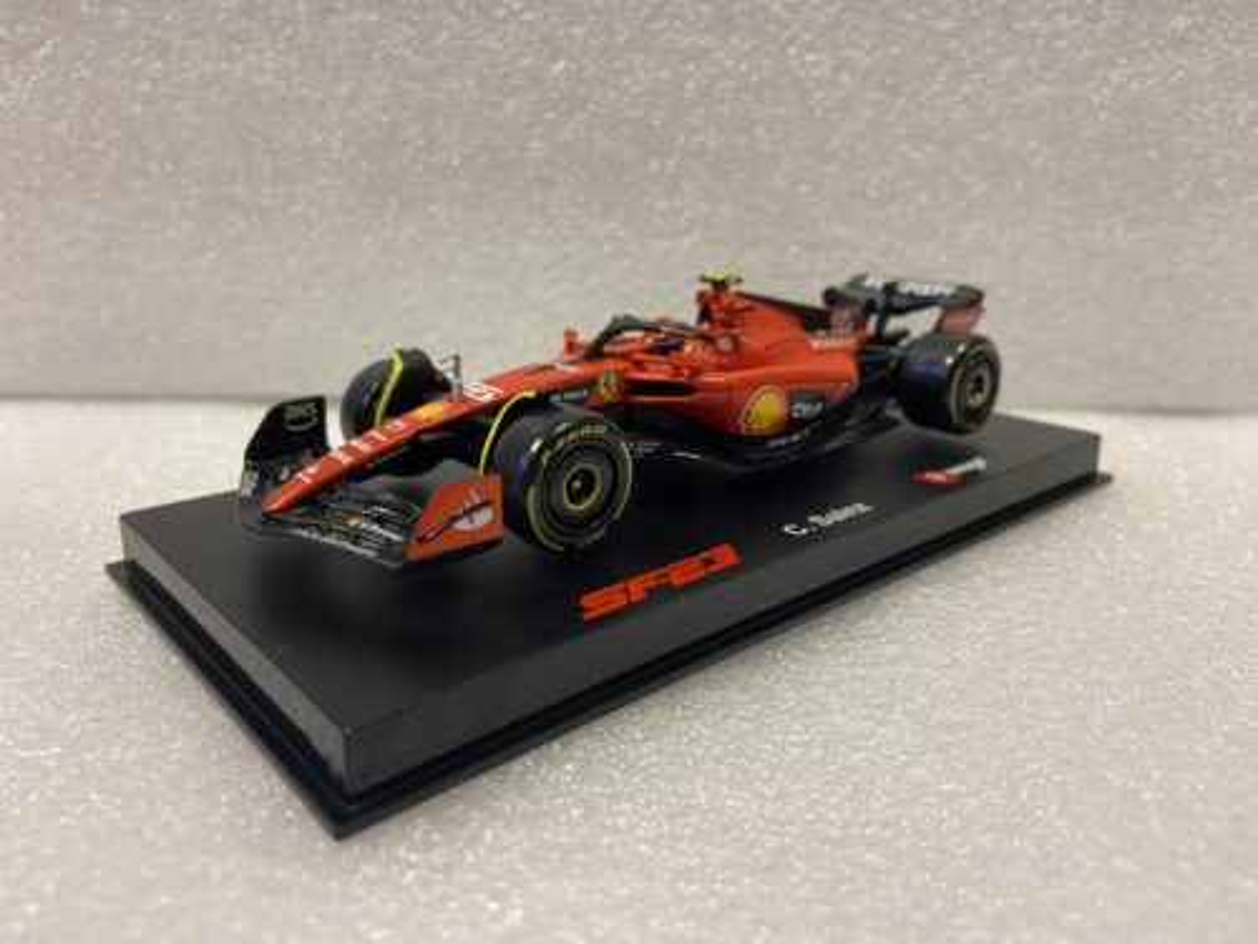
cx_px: 629
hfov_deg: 67.3
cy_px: 472
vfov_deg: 53.1
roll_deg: -0.8
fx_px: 945
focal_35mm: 26
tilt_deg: -18.8
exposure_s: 1/50
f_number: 1.8
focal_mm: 4.25
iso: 100
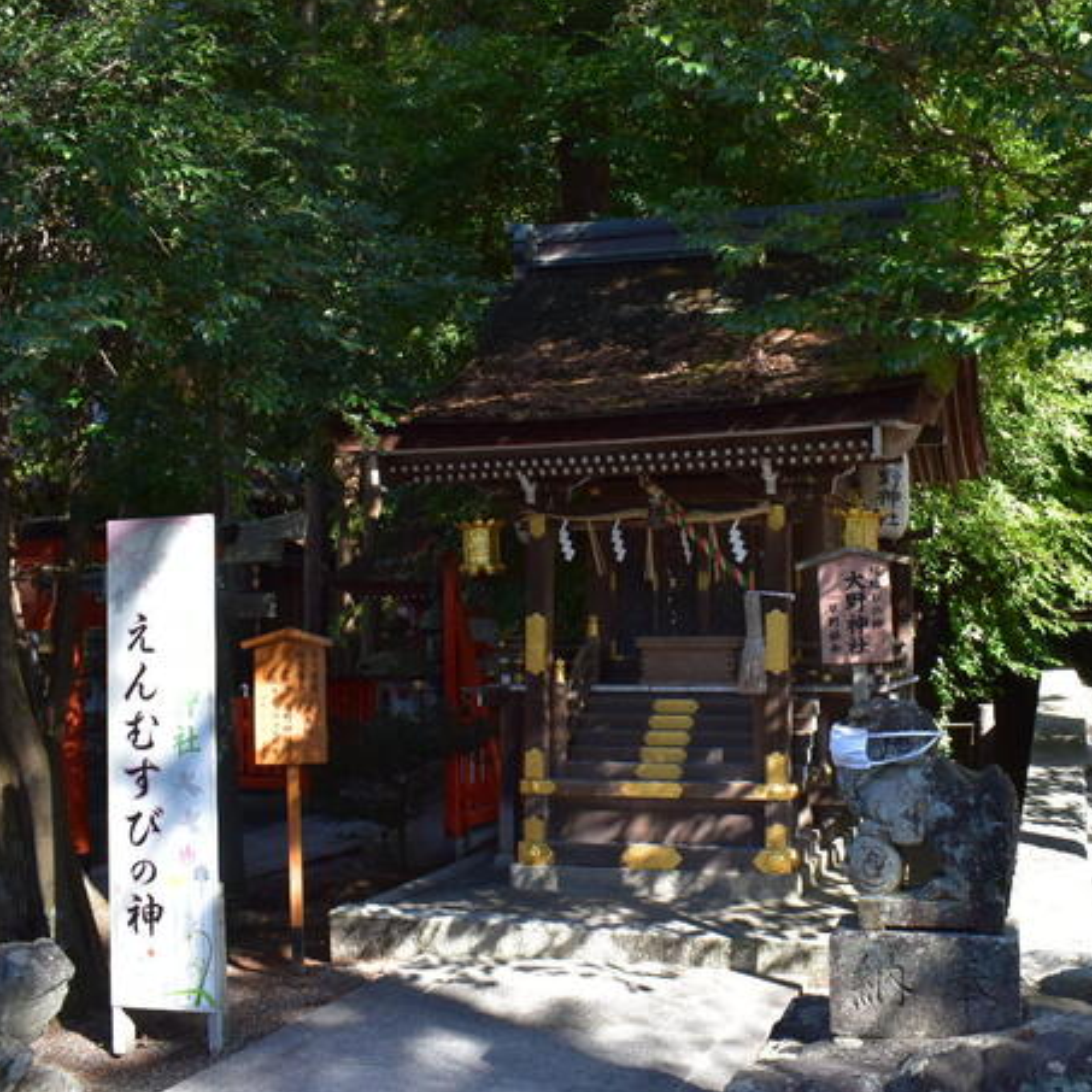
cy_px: 518
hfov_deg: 43.6
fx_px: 1356
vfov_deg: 43.8
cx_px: 665
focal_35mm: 38
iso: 400
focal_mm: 18
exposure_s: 1/125
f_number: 9
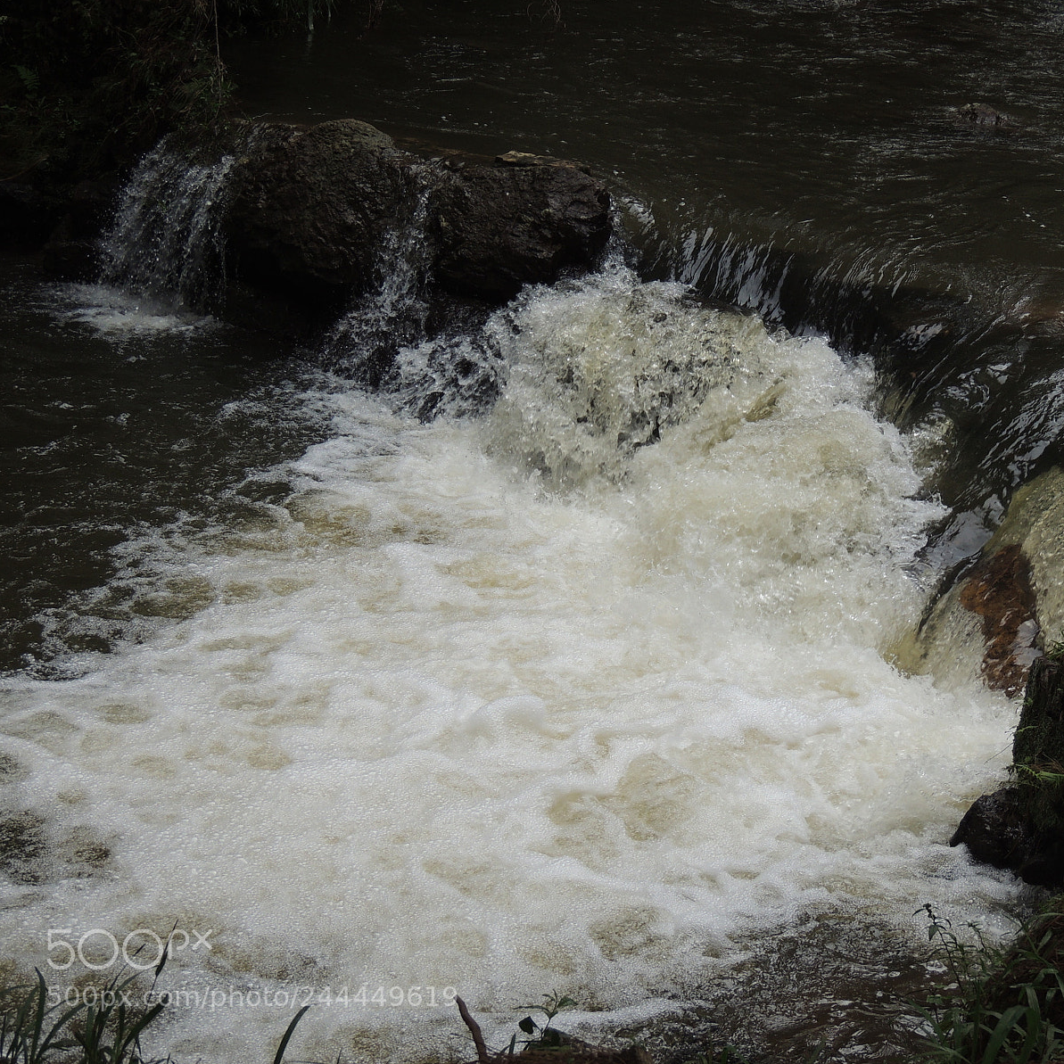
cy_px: 532
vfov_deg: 20.9
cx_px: 705
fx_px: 2886
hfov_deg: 20.8
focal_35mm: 83
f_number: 3.9
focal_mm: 12.4
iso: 100
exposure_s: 1/400
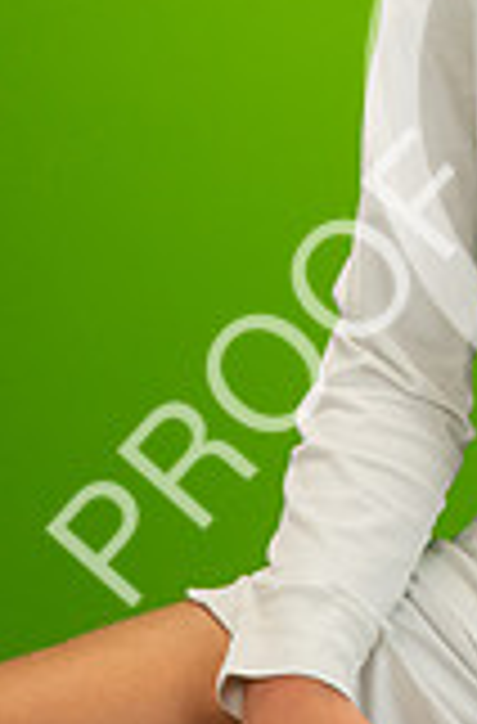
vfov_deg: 12.0
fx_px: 3408
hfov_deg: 8.0
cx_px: 493
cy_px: -2
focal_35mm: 170
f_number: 20
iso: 800
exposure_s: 1/60
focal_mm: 35
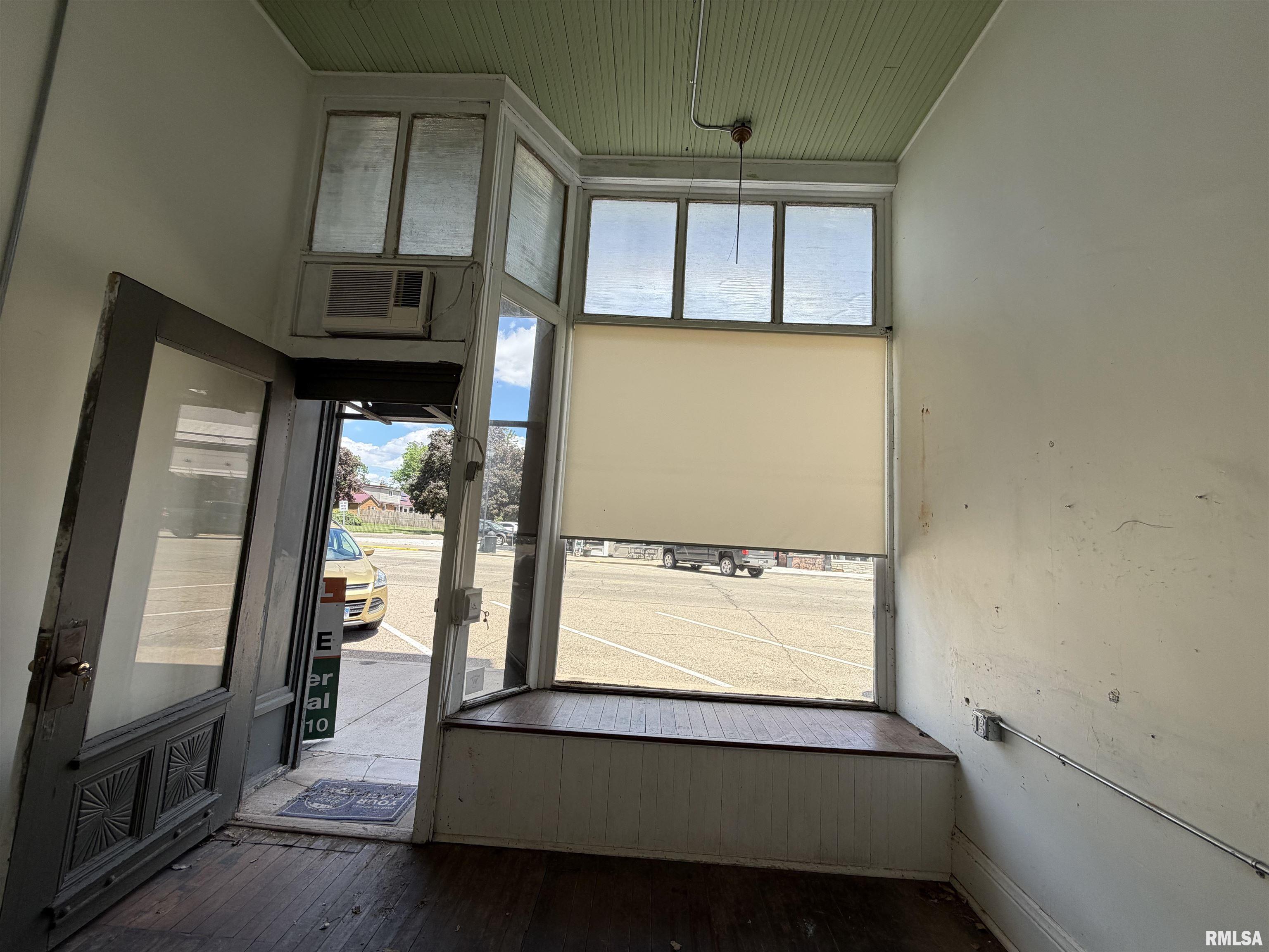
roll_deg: -3.1
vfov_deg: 85.7
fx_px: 513
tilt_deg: +7.0
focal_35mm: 14
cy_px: 476
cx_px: 634
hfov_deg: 102.1
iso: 50
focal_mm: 2.22
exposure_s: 1/502
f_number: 2.2
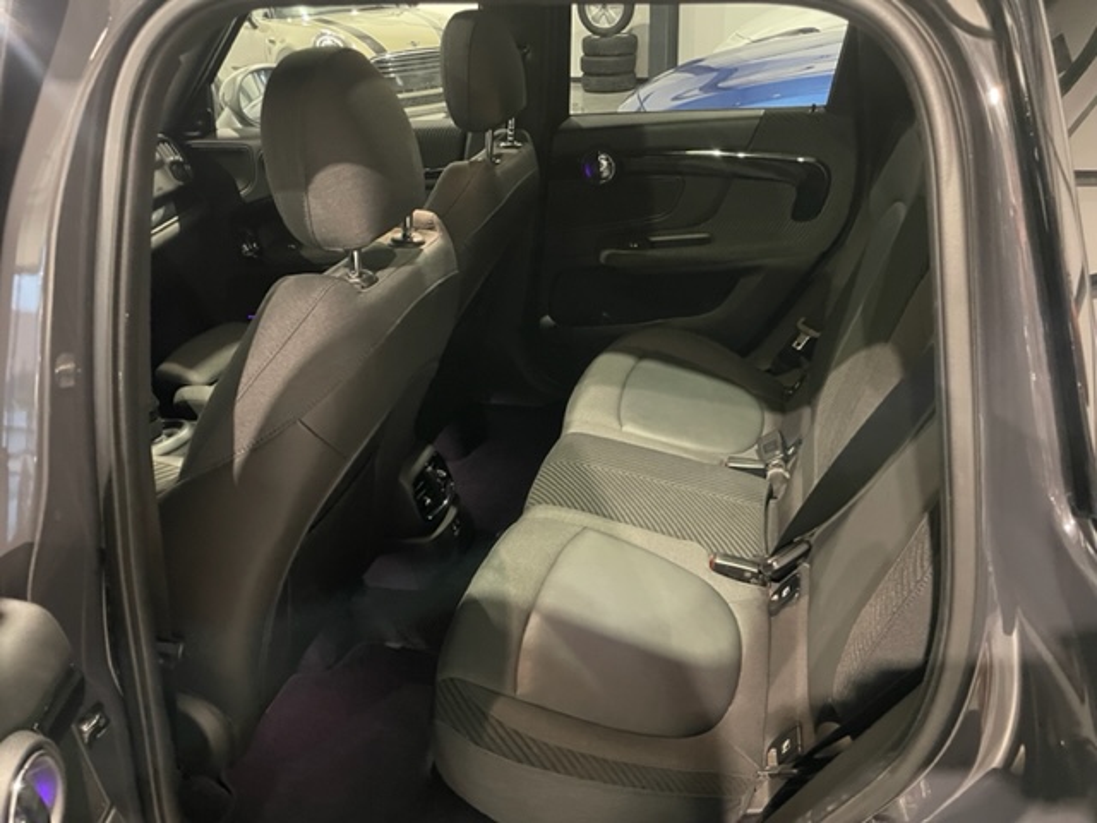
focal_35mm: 26
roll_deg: +2.7
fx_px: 824
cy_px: 412
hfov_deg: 67.3
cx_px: 548
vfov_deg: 53.1
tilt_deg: -30.6
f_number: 1.6
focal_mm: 4.2
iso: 800
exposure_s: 1/25
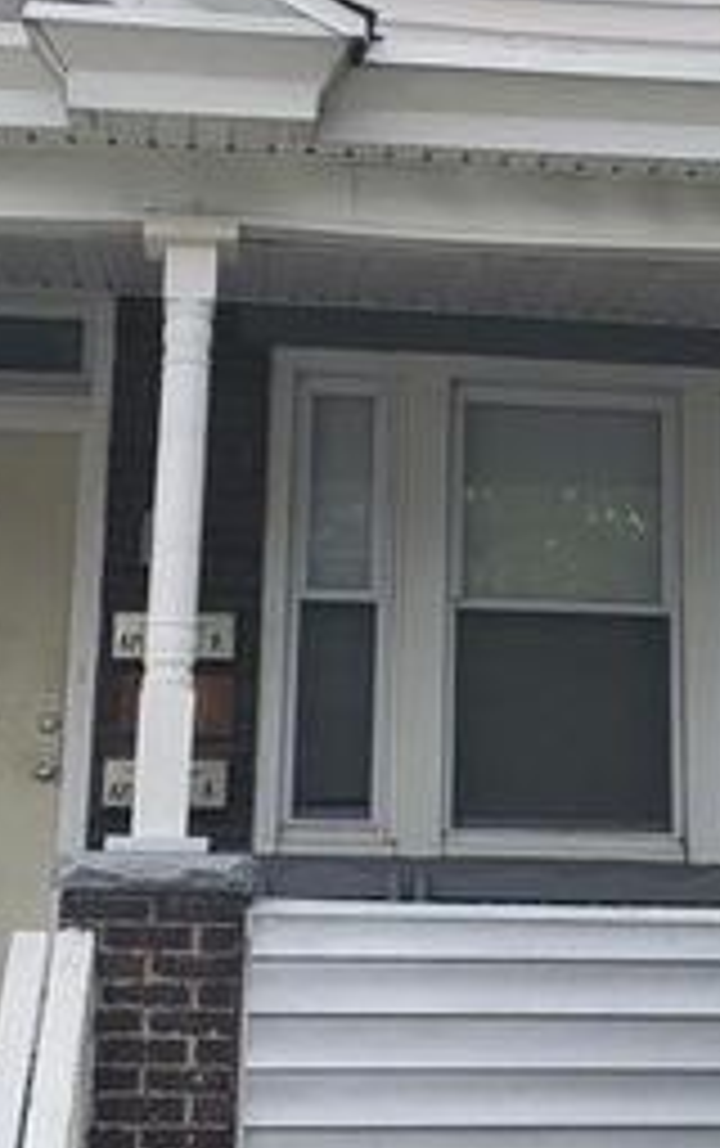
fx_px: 2254
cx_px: 513
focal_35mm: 72
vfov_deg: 28.3
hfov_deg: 18.1
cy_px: 349
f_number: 2.4
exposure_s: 1/942
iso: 50
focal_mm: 4.3
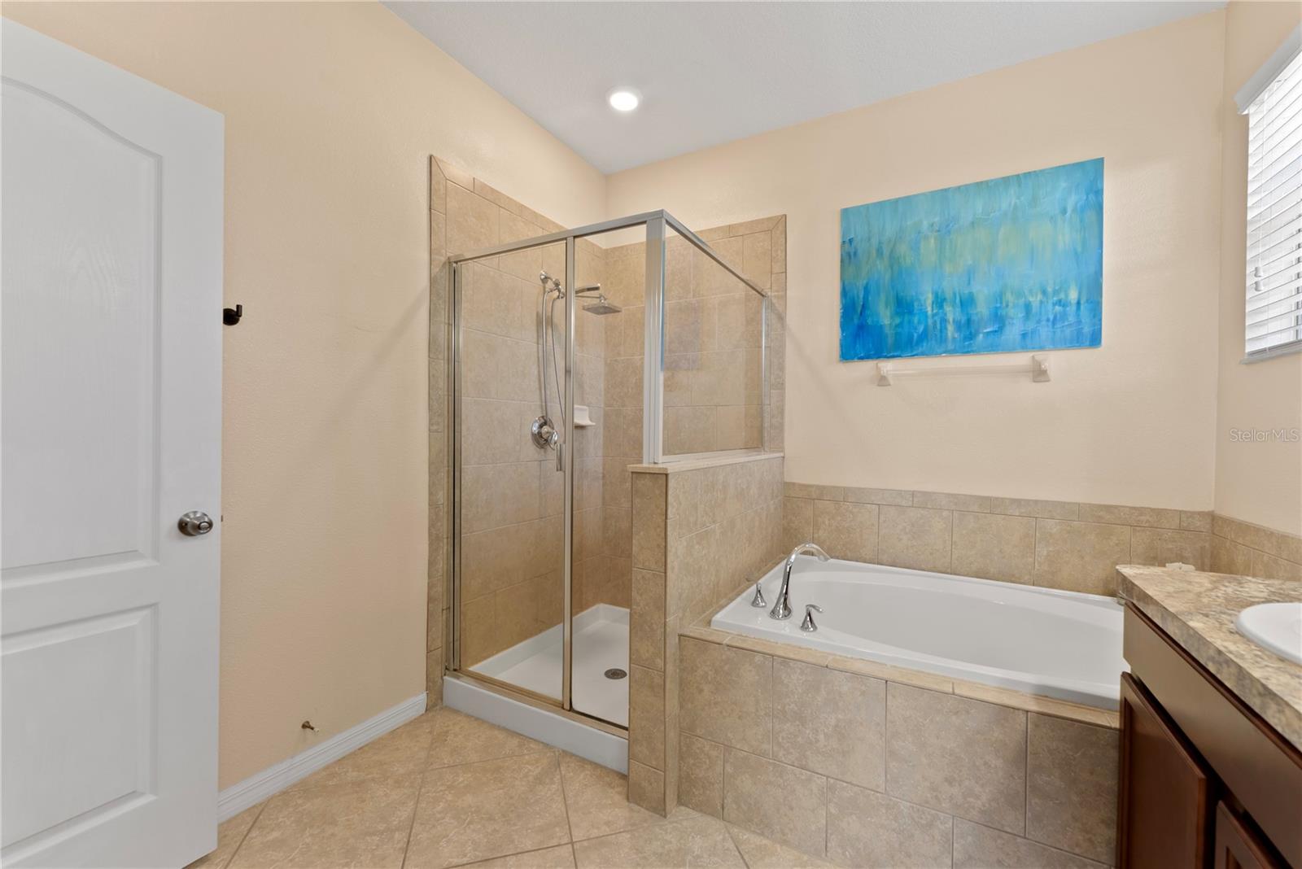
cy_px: 434
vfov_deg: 81.3
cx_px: 651
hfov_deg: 104.2
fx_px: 506
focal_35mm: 14
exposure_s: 1/2.5
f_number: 7.1
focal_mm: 14
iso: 250
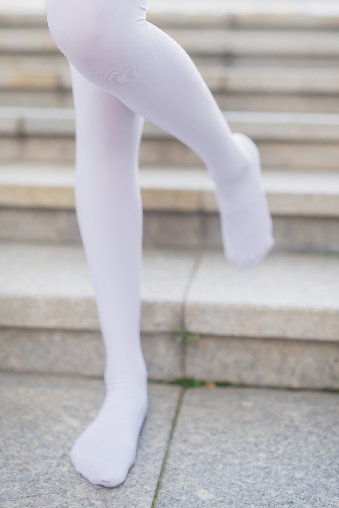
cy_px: 159
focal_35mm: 50
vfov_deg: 39.0
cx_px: 183
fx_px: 706
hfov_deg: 27.0
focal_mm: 35
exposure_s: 1/125
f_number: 1.8
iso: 100
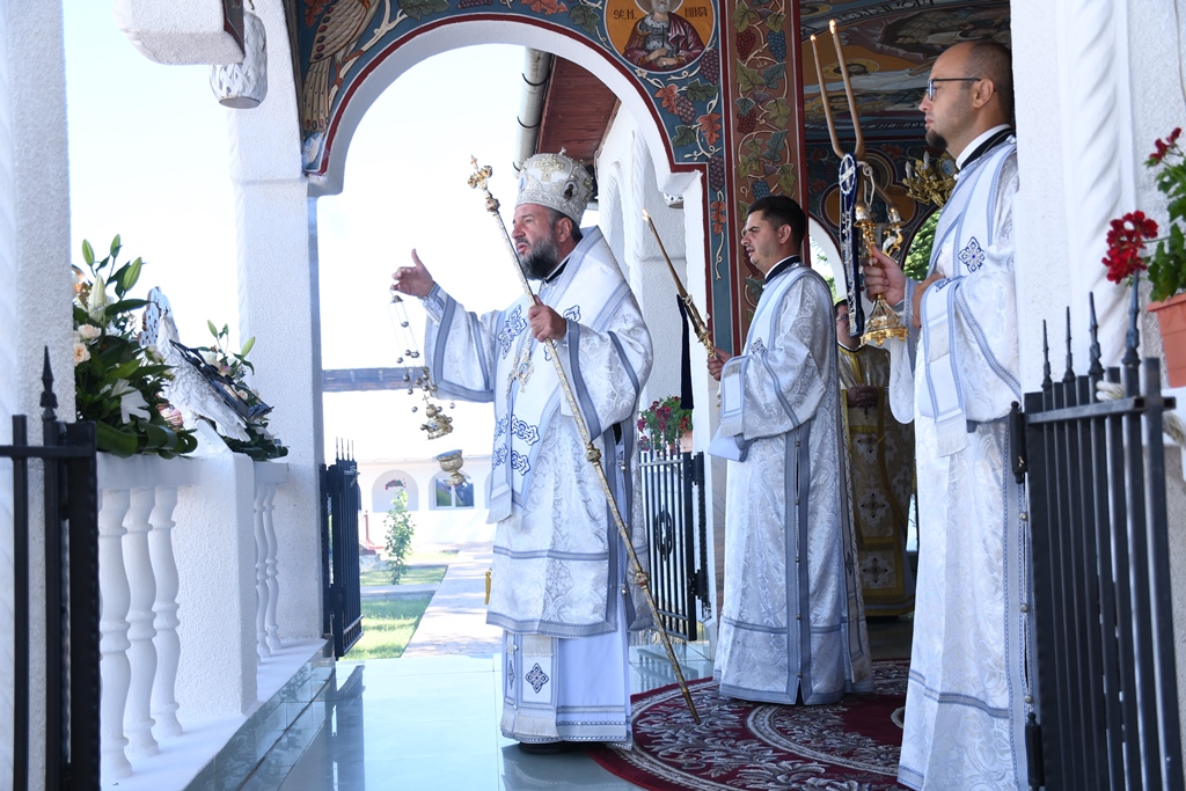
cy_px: 396
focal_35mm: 39
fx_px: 1285
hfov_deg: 49.5
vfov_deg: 34.2
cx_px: 593
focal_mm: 26
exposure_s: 1/200
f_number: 3.8
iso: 200
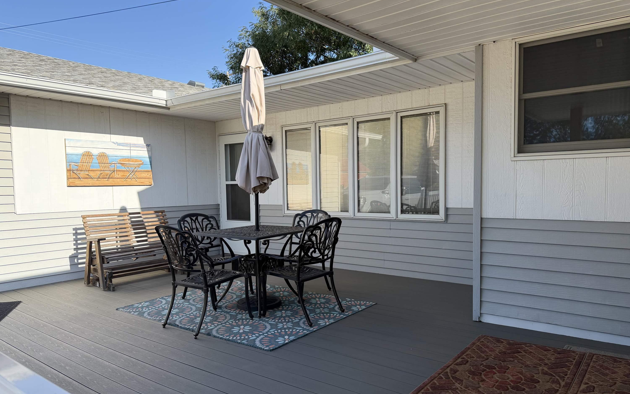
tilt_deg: -4.1
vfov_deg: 47.6
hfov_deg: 70.4
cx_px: 315
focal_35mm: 26
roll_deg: +2.0
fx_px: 446
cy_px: 210
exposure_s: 1/2169
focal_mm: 6.76
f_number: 1.78
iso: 100
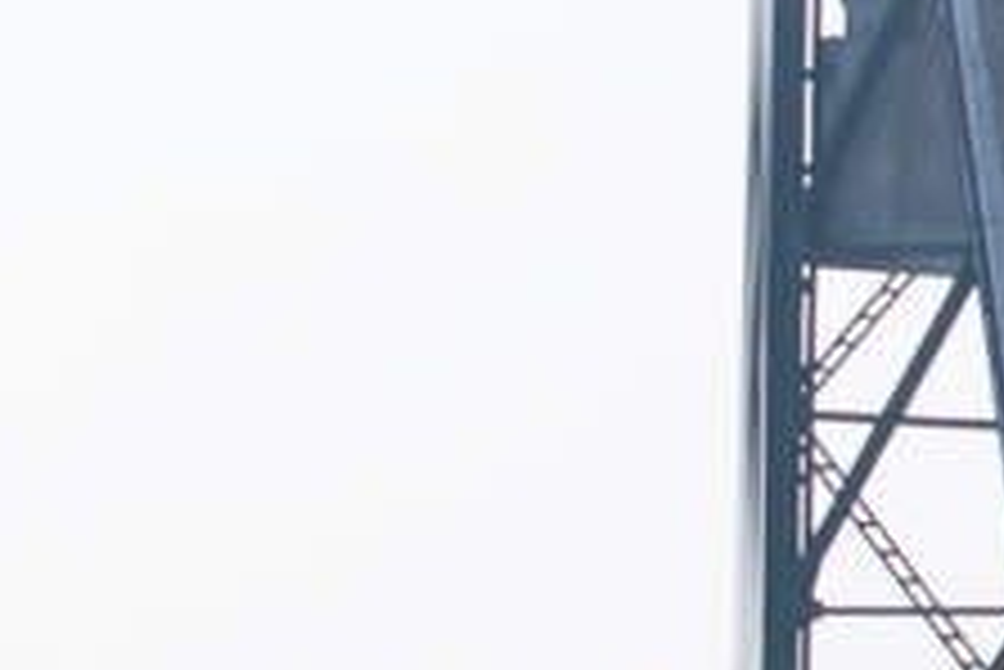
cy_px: 578
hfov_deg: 3.6
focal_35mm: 564
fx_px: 15739
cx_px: 2220
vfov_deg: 2.4
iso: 200
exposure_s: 1/400
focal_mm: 70
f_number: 8
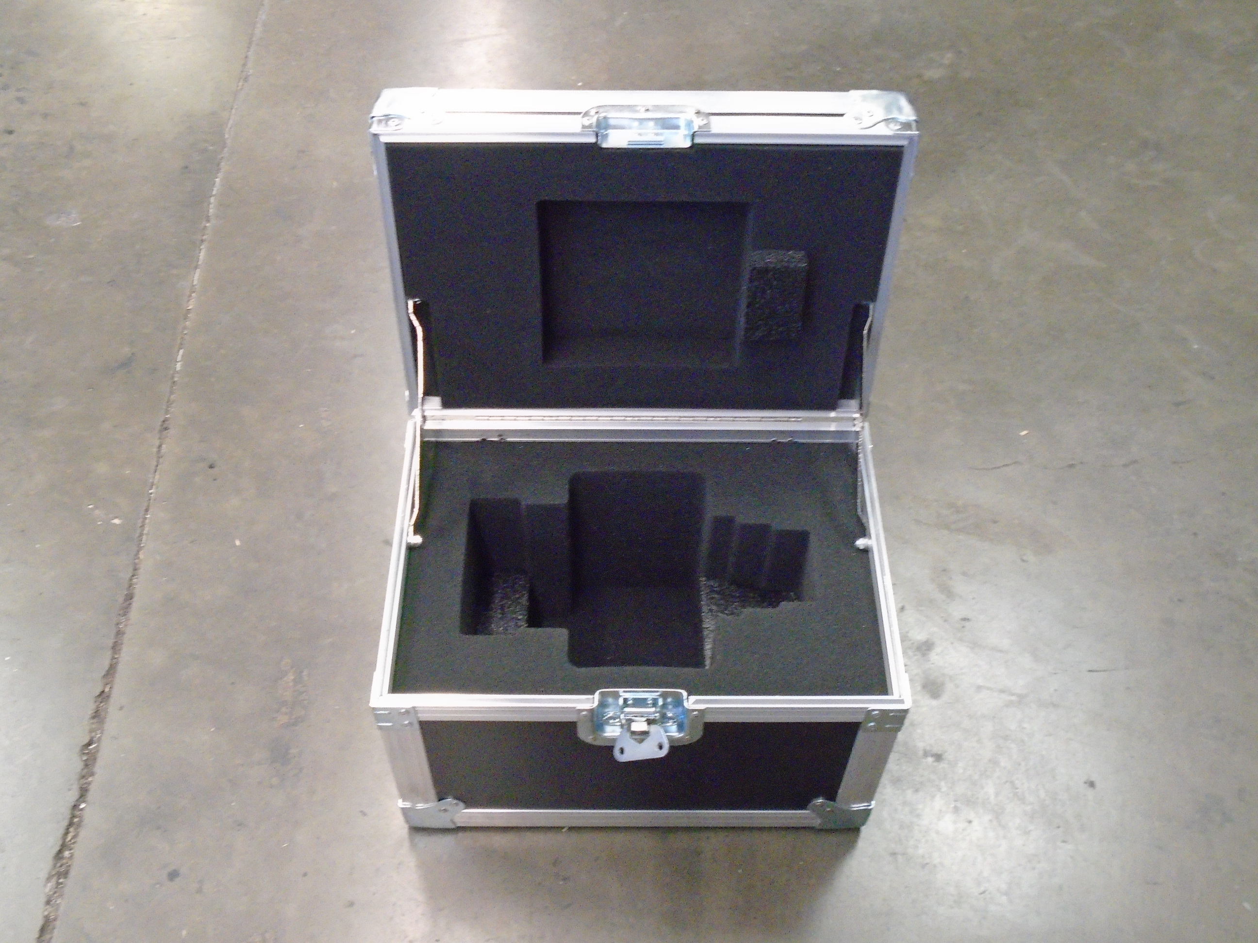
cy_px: 472
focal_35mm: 36
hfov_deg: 51.4
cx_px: 629
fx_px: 1308
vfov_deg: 39.7
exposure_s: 1/30
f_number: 3.8
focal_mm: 6.4
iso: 800
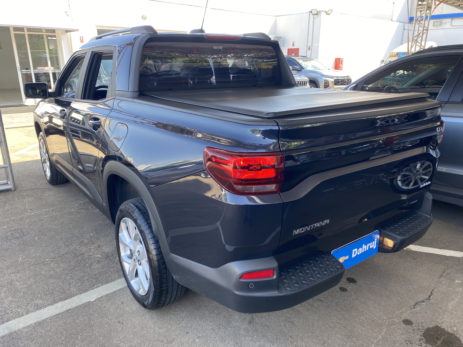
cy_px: 174
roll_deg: -0.1
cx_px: 232
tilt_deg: -17.7
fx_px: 348
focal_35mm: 26
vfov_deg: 53.1
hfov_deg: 67.3
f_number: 1.8
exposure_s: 1/146
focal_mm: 4.25
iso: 32
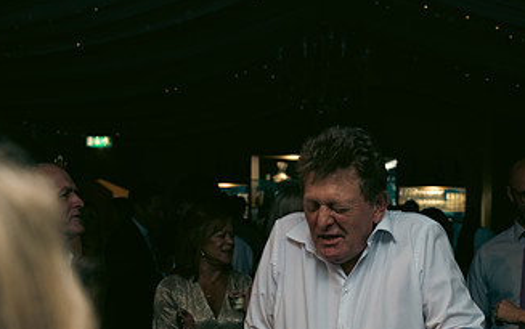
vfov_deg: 19.6
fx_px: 931
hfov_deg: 31.3
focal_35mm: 65
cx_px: 345
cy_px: 304
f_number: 3.5
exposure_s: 1/160
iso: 800
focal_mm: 36
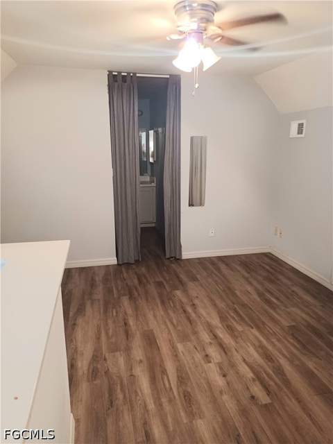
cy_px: 222
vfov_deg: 69.4
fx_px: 321
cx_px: 166
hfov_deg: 54.9
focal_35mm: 25
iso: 800
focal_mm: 4.6
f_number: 1.8
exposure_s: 1/24
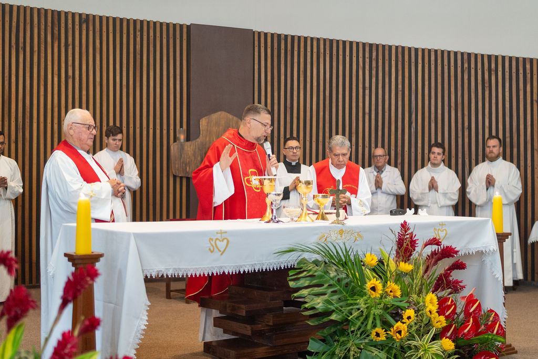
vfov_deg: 25.3
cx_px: 269
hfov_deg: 37.2
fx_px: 799
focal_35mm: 53
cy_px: 180
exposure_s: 1/250
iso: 1000
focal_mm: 35
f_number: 1.8
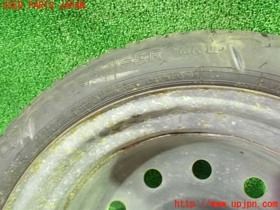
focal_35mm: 30
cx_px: 140
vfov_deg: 46.8
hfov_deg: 60.0
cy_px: 105
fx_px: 243
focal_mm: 5.4
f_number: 2.3
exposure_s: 1/25
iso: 1600
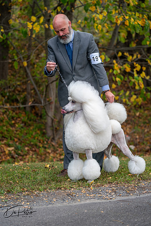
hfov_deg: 17.1
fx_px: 503
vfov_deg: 25.4
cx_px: 76
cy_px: 113
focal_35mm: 80
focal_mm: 80
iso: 160
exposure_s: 1/800
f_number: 2.8
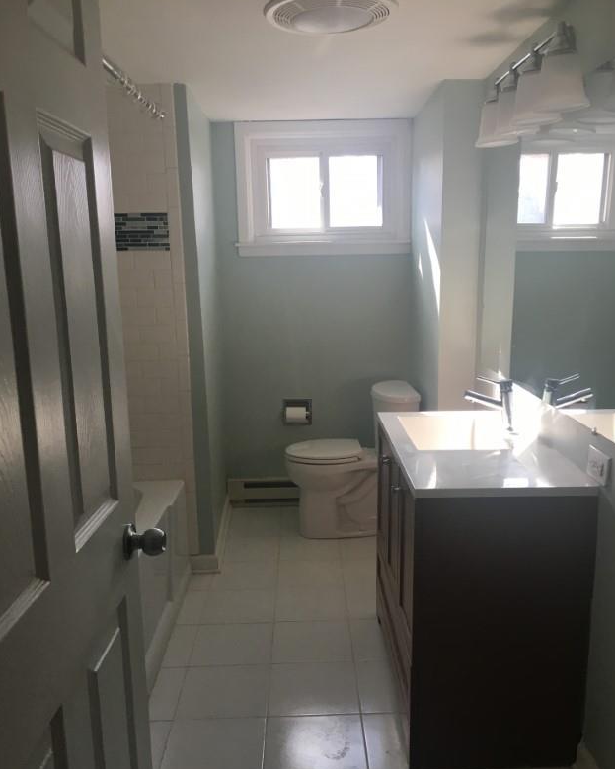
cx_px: 312
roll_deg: +0.8
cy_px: 413
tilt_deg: -11.8
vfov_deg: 57.1
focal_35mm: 31
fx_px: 705
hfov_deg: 47.1
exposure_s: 1/30
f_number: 2.2
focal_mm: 4.15
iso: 32
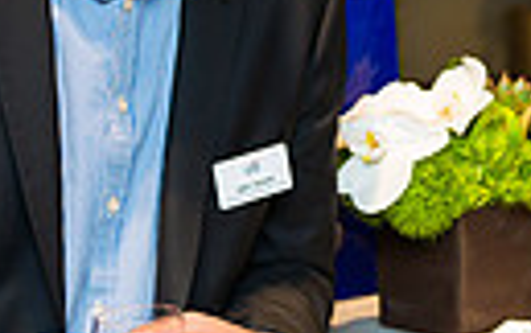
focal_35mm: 174
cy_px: -25
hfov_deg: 11.9
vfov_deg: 7.5
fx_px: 2521
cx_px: 469
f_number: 4
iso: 640
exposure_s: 1/125
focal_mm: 38
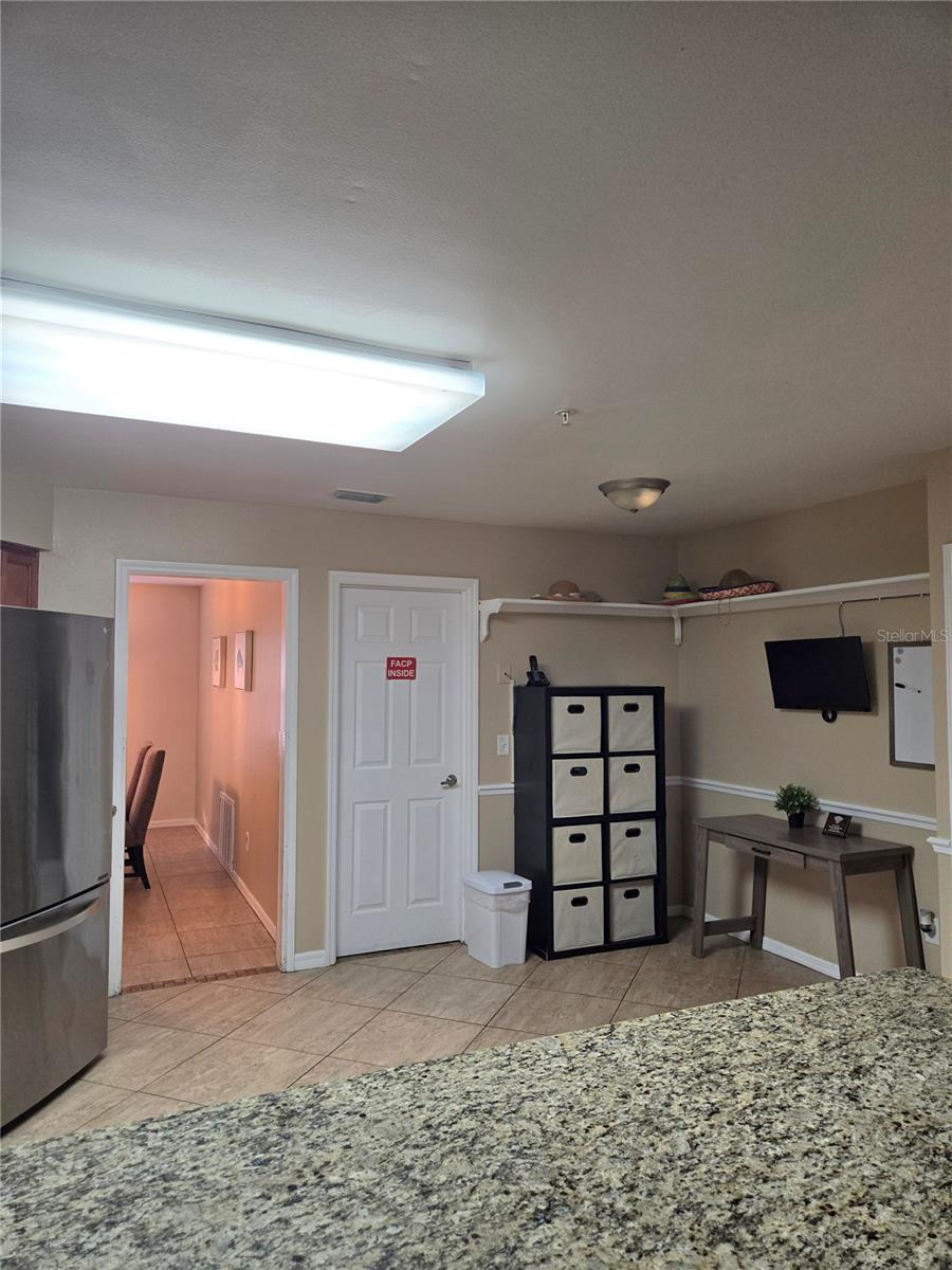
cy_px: 635
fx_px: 843
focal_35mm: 23
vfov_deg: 73.9
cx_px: 476
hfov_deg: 58.9
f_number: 1.8
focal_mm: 5.4
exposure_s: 1/120
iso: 160
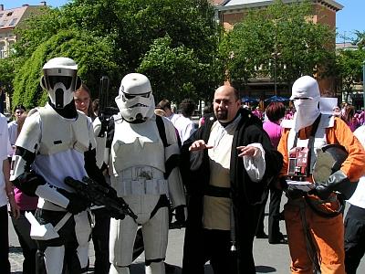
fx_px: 474
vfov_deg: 32.2
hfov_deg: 42.1
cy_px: 137
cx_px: 182
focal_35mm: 45
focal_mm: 6.9
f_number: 5.6
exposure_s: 1/320
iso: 50
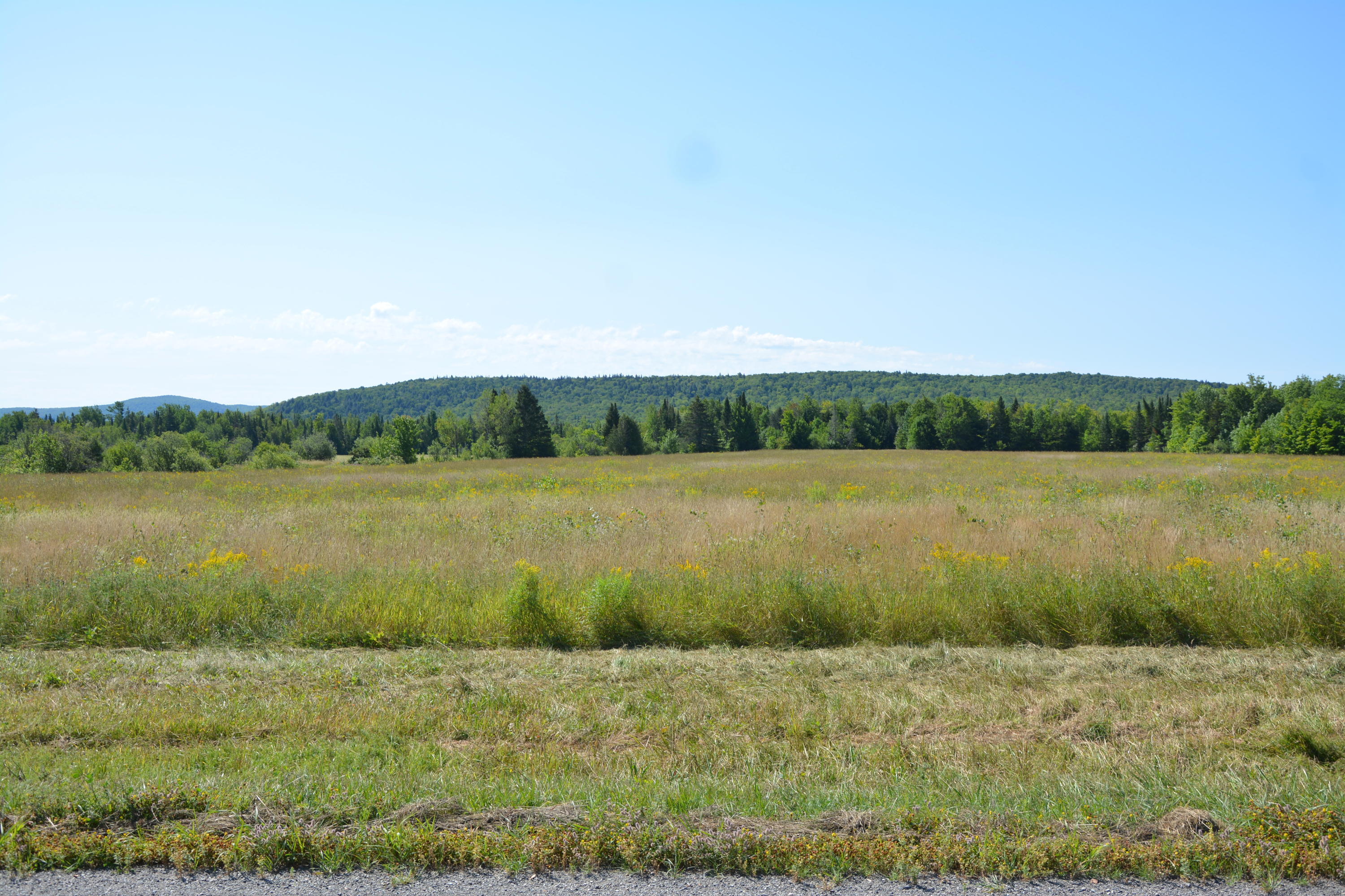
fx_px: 1401
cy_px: 448
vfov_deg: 35.5
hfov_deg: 51.3
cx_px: 672
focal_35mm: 38
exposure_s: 1/250
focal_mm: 25
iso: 100
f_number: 8
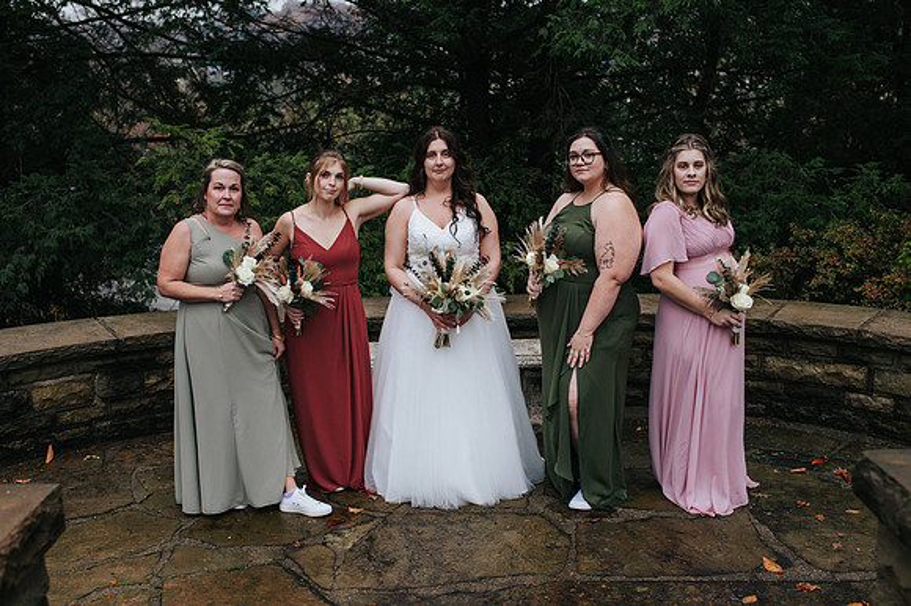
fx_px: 1015
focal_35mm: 40
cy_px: 342
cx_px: 436
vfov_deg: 33.2
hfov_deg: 48.3
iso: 800
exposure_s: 1/400
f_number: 3.2
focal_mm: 35
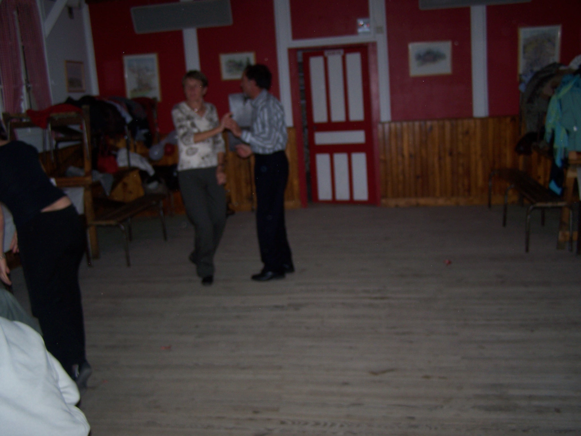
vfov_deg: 37.7
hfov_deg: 49.0
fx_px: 638
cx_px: 290
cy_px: 218
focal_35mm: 38
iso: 80
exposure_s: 1/60
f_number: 2.8
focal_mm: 6.3
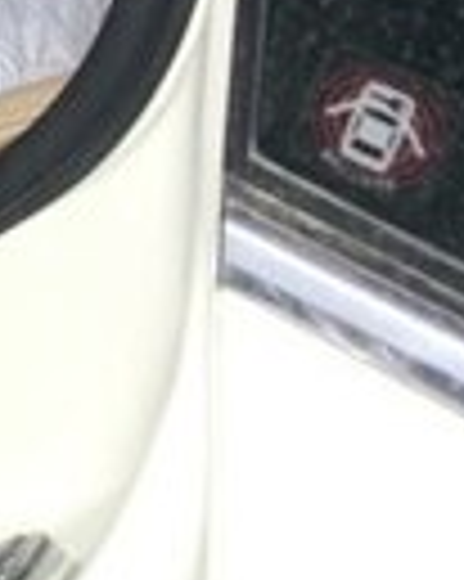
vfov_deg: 12.6
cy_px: -321
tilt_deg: -35.5
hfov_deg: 8.8
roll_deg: -2.5
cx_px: -901
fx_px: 2492
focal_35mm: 145
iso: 32
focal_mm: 4.15
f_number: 2.2
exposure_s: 1/1466
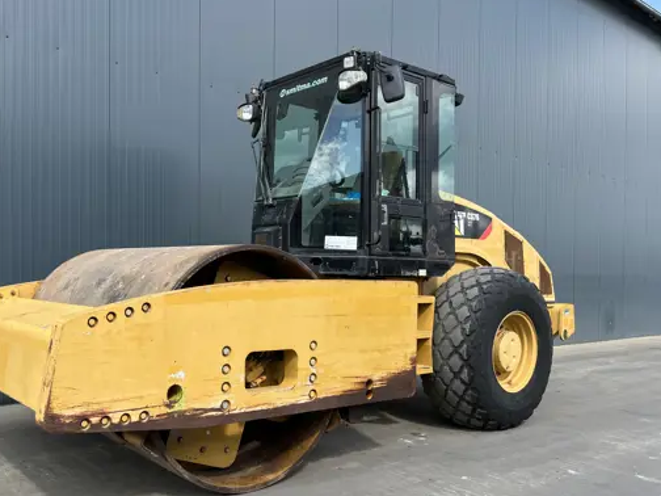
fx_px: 630
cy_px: 293
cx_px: 245
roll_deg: -0.9
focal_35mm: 33
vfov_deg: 42.8
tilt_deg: -1.1
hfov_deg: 54.7
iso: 50
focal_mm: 5.7
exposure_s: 1/1266
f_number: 1.5
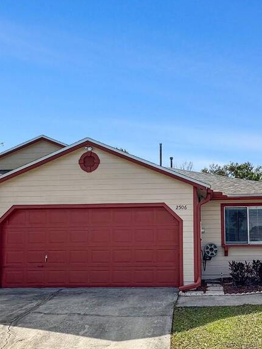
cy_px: 217
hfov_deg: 46.8
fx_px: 293
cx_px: 190
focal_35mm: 29
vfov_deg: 60.9
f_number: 2.2
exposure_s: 1/4000
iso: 50
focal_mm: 2.22
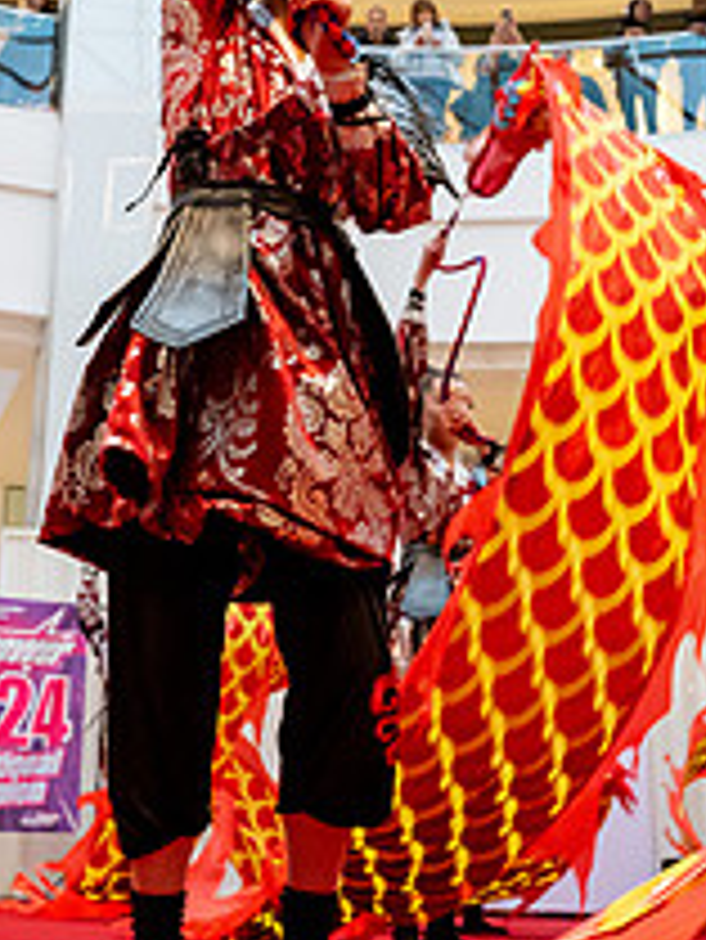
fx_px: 1739
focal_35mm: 64
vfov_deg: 30.2
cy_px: 371
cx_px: 243
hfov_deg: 22.9
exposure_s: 1/400
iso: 4000
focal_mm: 24
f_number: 4
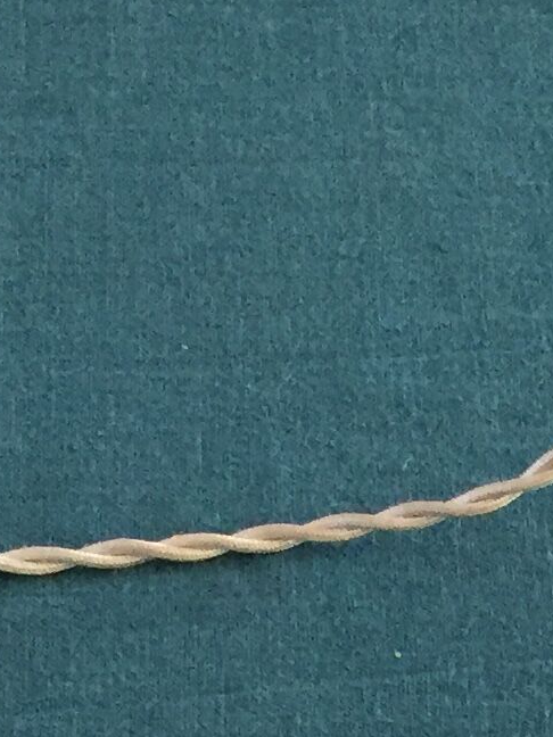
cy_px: 1523
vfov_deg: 11.9
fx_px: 3110
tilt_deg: -59.1
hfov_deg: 10.1
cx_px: 595
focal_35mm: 146
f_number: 2.2
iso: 80
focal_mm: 4.15
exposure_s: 1/33
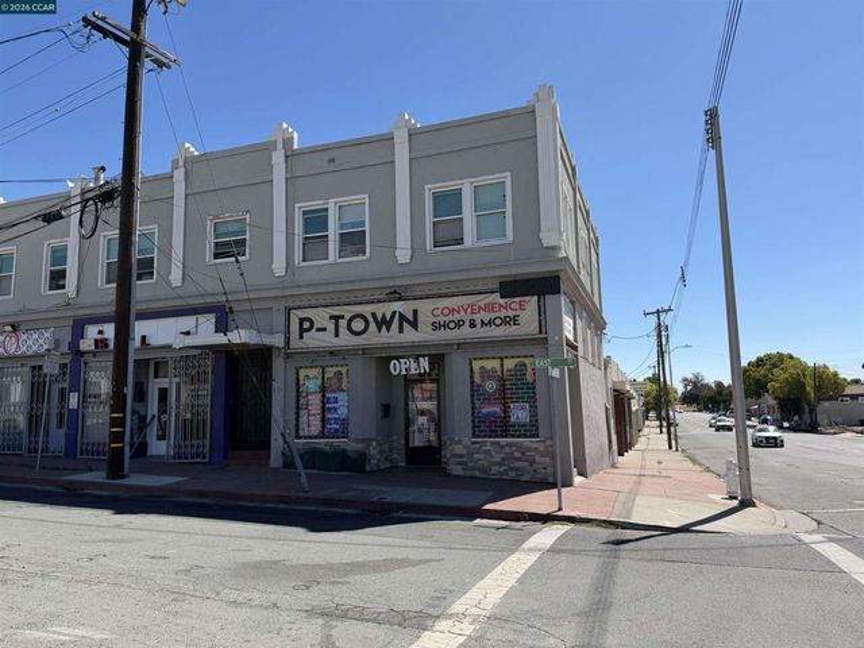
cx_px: 432
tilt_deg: +6.8
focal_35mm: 24
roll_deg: +1.6
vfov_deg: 56.8
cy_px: 324
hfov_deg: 71.6
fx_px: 599
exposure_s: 1/4405
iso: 80
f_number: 1.78
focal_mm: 6.76
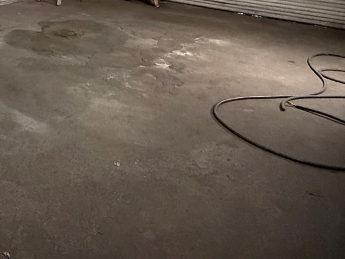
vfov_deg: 29.9
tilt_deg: -1.2
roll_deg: -1.3
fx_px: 389
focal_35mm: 39
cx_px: -63
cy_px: -72
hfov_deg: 37.2
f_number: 2.2
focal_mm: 2.22
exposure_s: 1/50
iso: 400
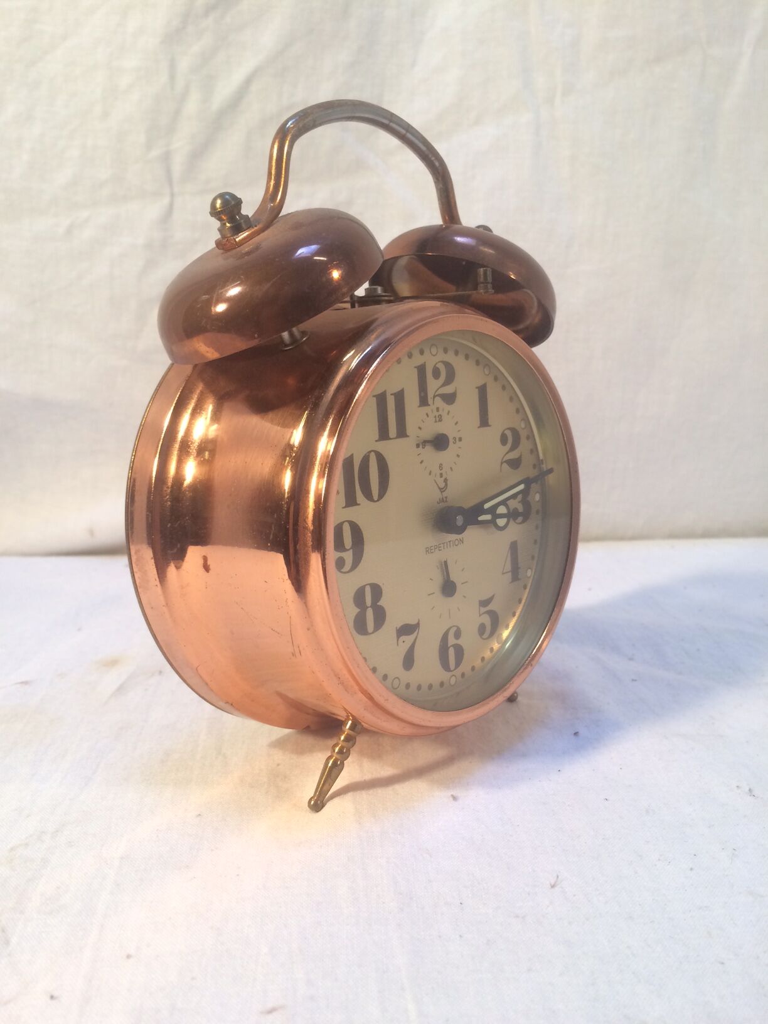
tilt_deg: -11.1
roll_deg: +1.6
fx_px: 858
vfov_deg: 61.7
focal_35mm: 29
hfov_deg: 48.2
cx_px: 384
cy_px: 512
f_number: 2.2
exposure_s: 1/33
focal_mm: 4.15
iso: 50
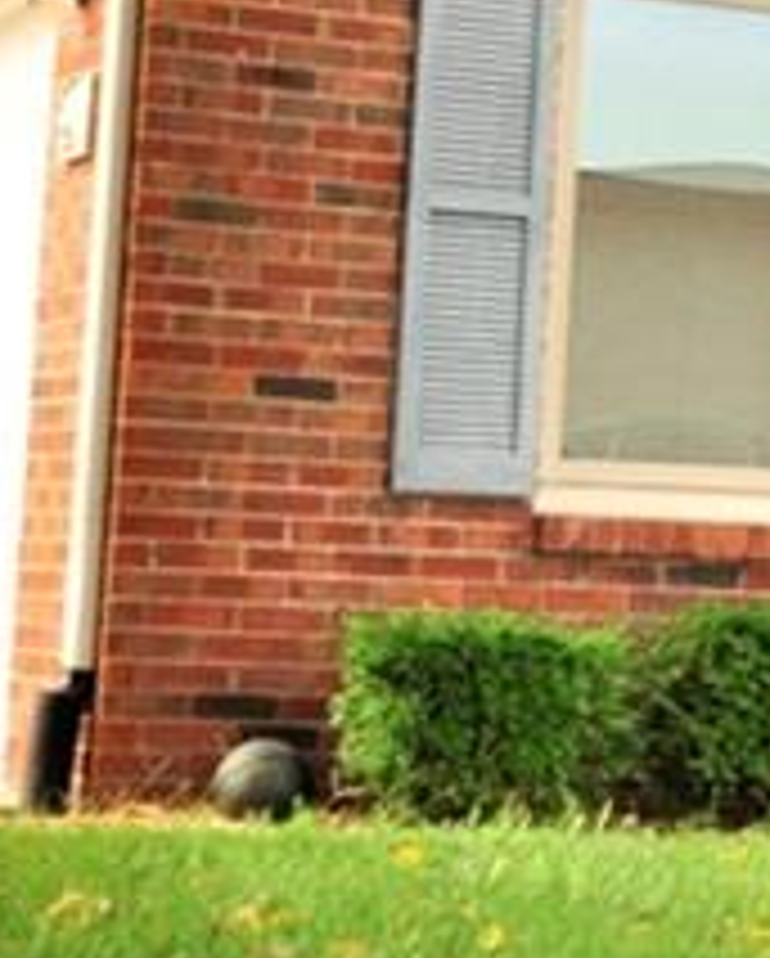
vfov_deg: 14.1
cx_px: 1252
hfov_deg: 10.9
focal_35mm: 135
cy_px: 52
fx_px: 3837
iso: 400
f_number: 3.5
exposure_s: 1/640
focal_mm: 20
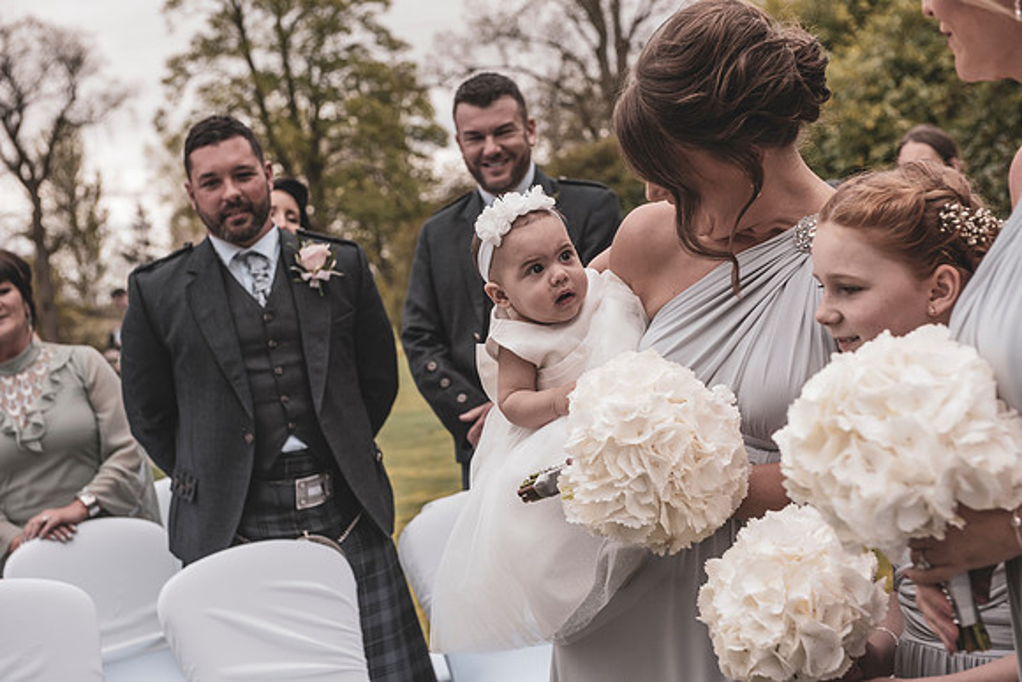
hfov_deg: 28.8
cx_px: 511
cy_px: 341
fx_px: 1988
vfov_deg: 19.5
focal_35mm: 70
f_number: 5.6
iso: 500
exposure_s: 1/1250
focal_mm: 70
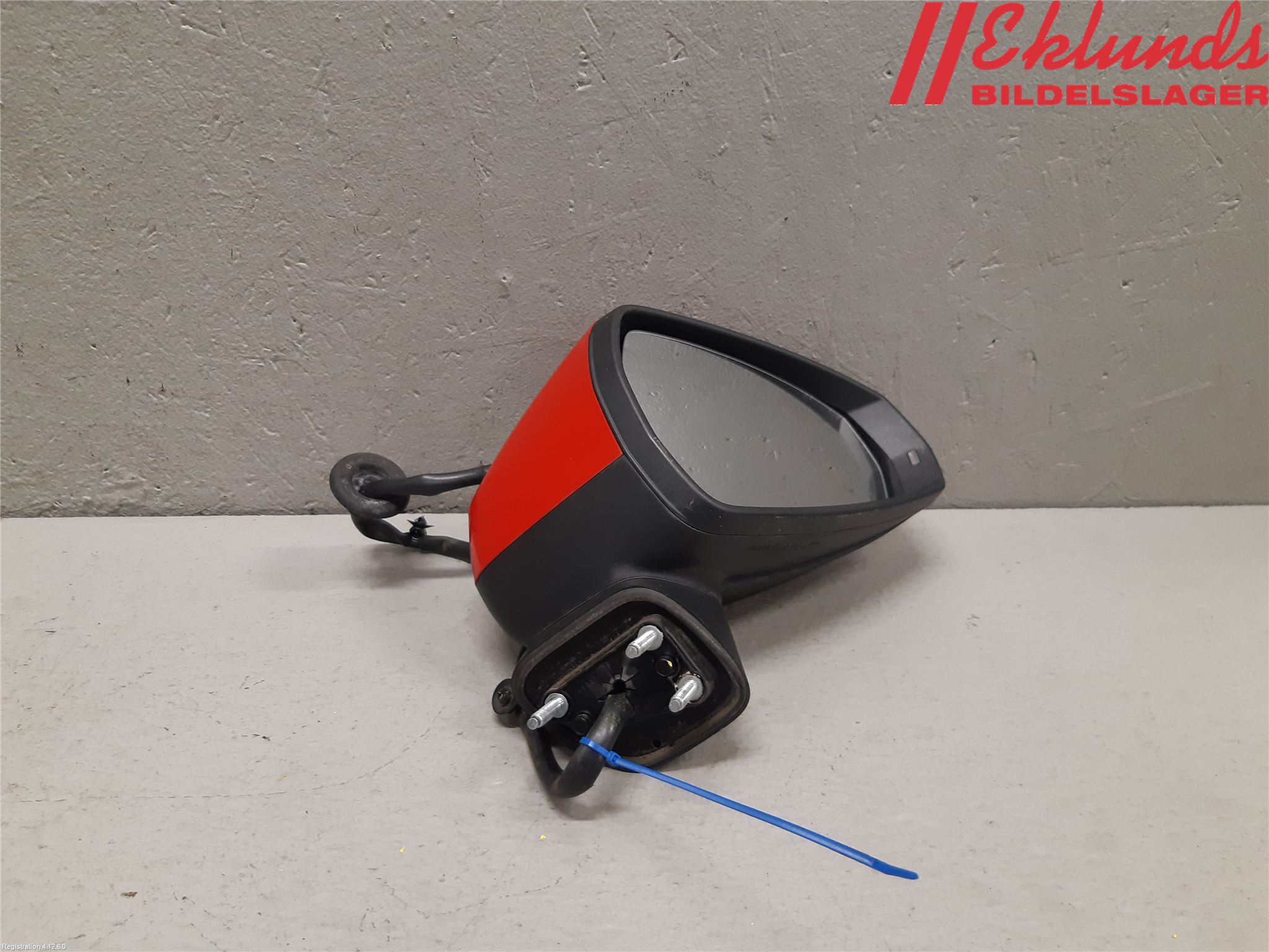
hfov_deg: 67.3
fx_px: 953
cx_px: 634
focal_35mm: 26
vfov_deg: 53.1
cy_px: 476
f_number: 1.7
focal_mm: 3.93
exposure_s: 1/50
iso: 160
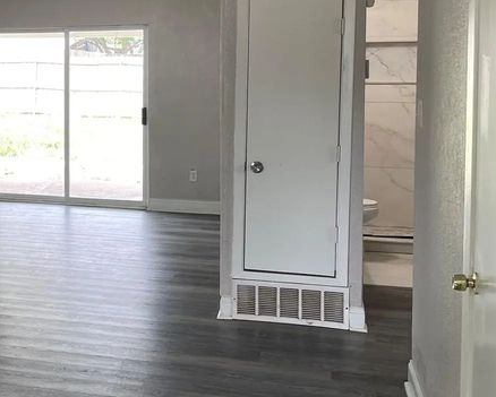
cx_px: -37
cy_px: 107
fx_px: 837
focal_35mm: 57
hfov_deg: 29.9
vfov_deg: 26.4
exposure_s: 1/120
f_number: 1.6
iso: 100
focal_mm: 5.1
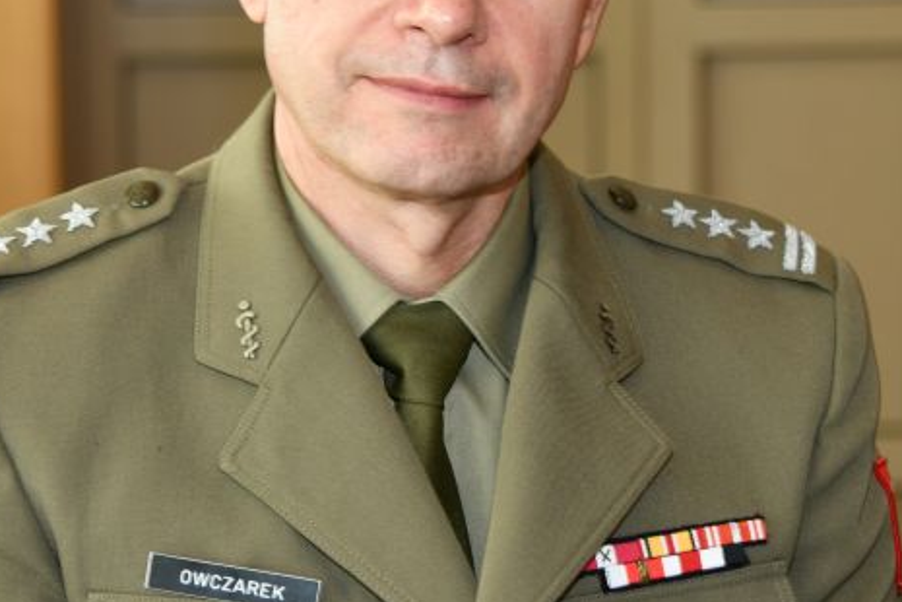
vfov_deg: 9.5
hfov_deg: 14.2
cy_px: 194
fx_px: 3608
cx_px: 308
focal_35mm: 144
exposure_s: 1/60
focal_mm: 62
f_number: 4
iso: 320
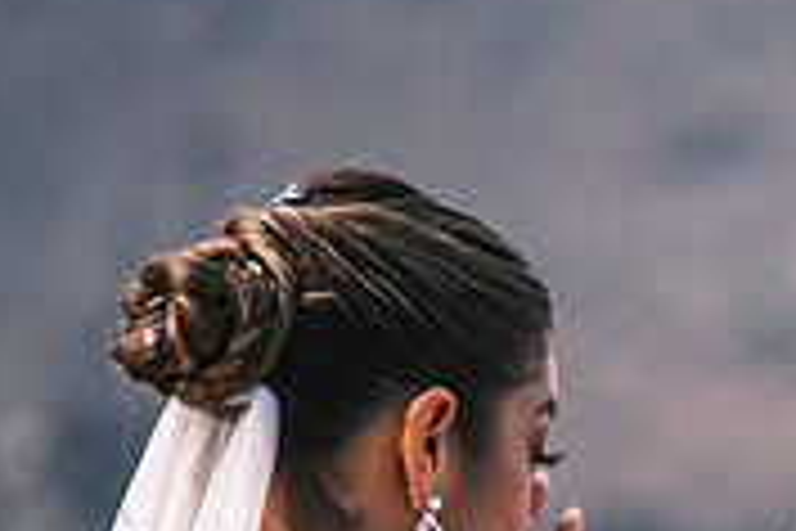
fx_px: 11541
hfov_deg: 3.9
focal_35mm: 522
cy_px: 515
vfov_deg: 2.6
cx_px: 1133
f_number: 2.8
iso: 400
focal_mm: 106
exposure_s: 1/1100
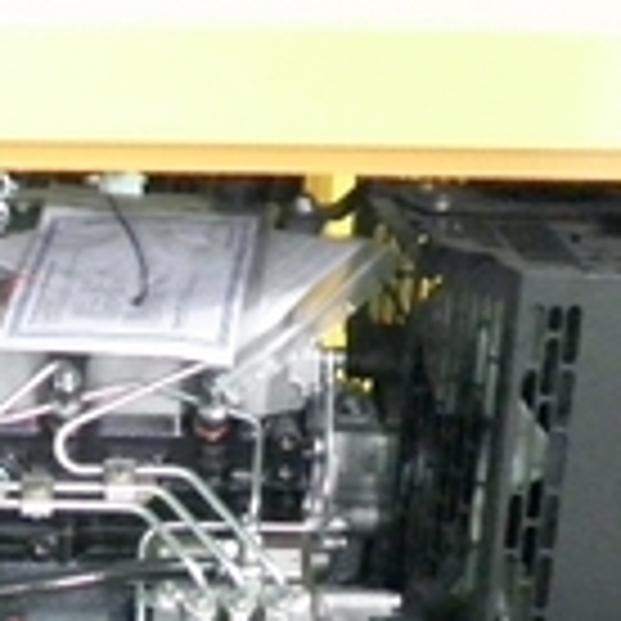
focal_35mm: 111
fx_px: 2253
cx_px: -104
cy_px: 706
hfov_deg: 15.2
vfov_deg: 15.2
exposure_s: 1/100
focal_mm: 4.65
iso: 800
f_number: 2.6
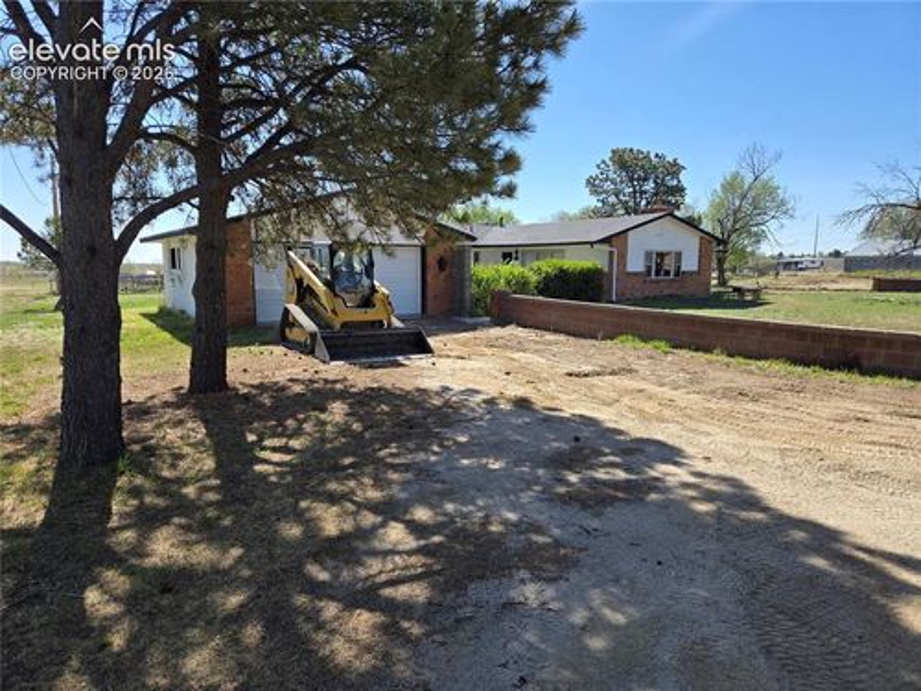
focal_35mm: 23
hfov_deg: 73.9
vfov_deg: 58.9
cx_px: 460
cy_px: 346
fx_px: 612
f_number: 1.8
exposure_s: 1/1167
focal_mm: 5.4
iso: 25
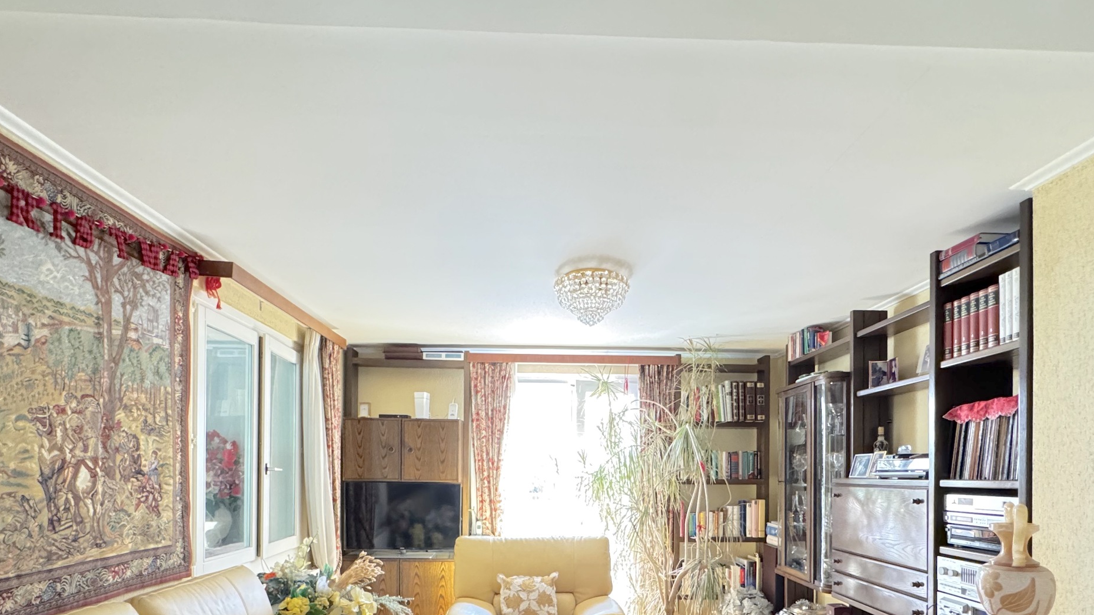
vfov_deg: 50.8
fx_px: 609
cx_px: 561
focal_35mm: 21
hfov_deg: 83.8
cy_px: 477
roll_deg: +0.2
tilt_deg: +0.4
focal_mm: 2.22
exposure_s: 1/60
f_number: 2.2
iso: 800
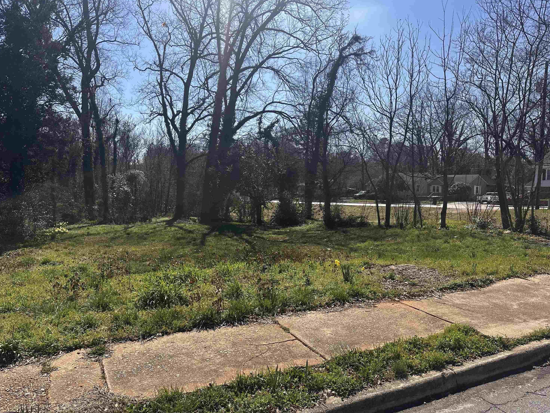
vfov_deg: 54.9
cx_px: 272
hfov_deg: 69.4
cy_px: 207
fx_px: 397
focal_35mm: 25
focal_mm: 6.86
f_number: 1.78
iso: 80
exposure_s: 1/5263
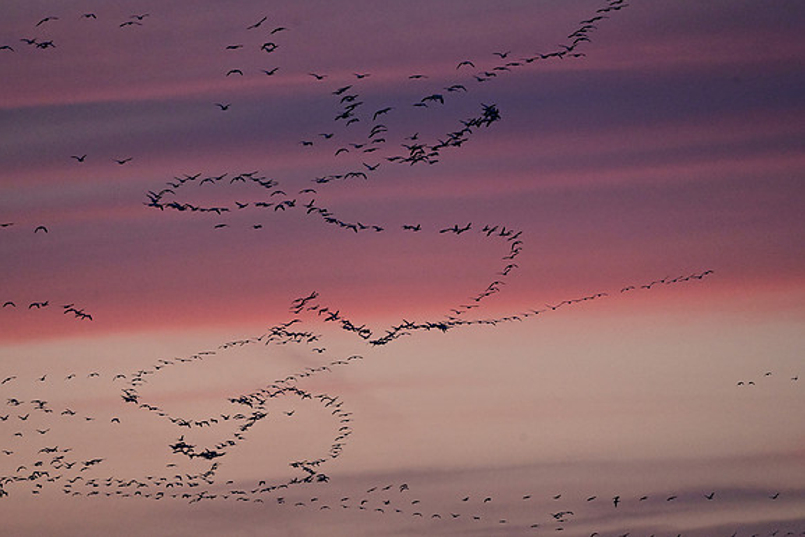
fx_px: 13486
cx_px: 402
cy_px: 268
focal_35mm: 603
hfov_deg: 3.4
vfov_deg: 2.3
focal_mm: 600
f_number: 6.3
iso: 6400
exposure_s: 1/1000
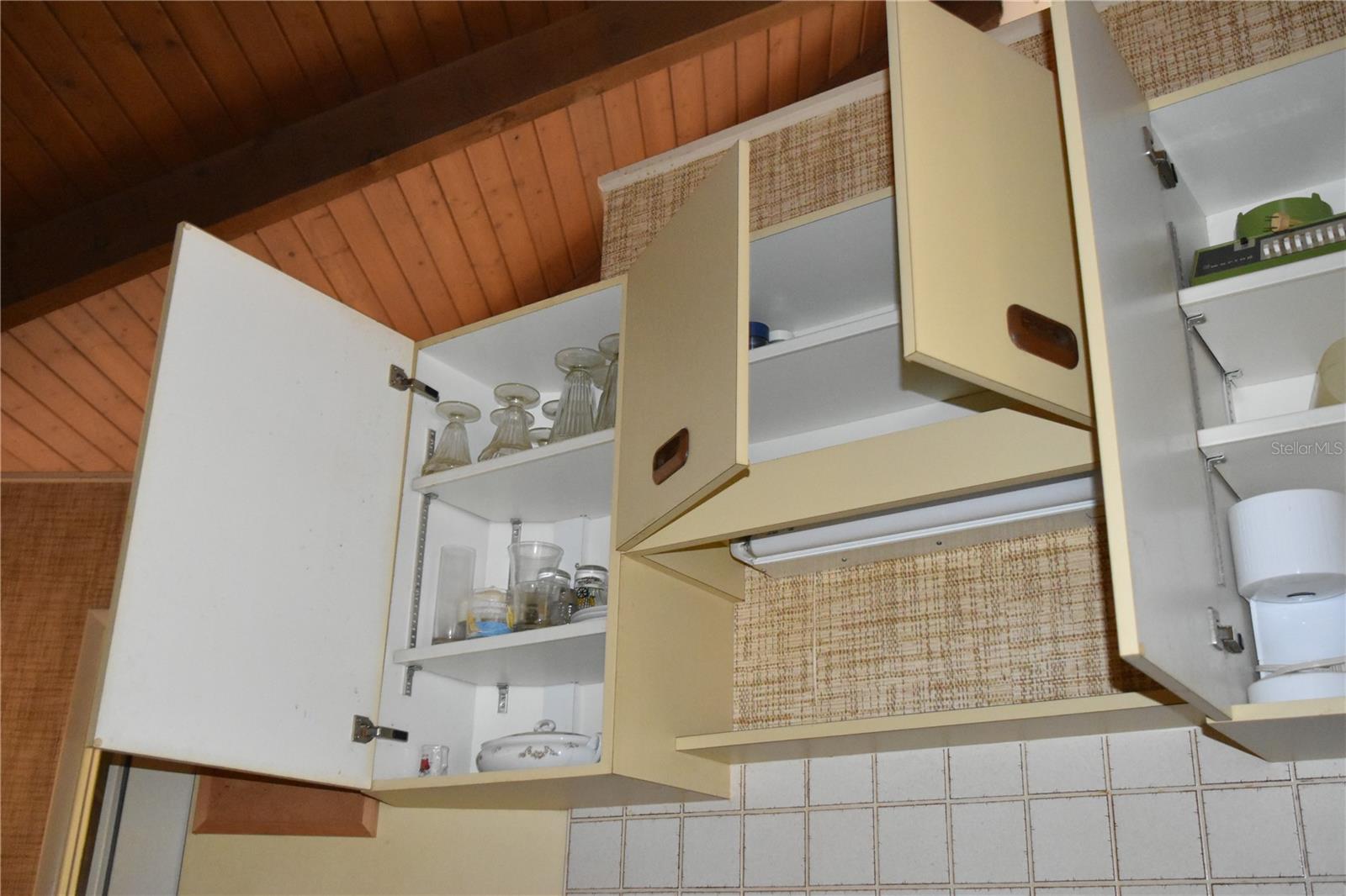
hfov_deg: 53.1
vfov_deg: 36.9
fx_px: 1346
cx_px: 673
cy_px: 448
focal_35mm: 36
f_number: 4
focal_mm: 24
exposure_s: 1/60
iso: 4500
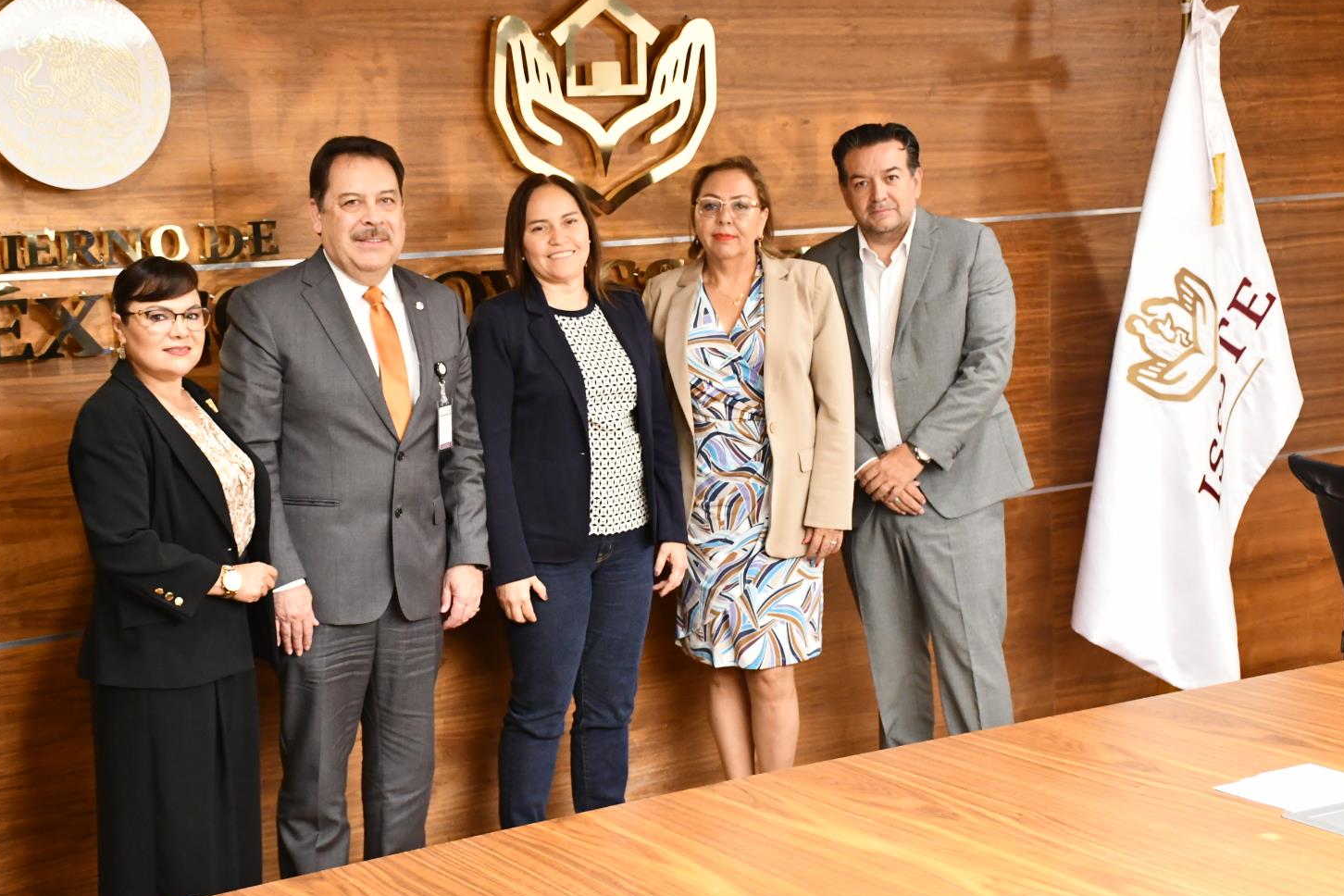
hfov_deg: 34.5
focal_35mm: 58
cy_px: 430
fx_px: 2165
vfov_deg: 23.4
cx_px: 610
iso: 3600
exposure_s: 1/60
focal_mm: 35
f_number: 4.2
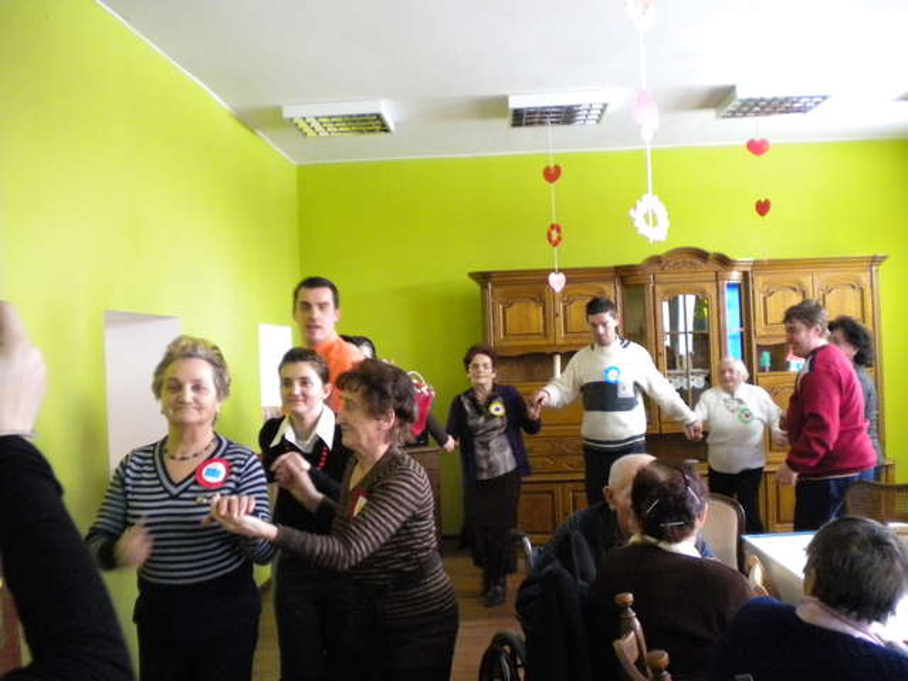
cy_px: 340
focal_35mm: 35
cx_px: 454
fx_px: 918
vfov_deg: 40.7
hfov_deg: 52.6
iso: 800
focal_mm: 6.3
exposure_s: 1/53.5
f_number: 3.1
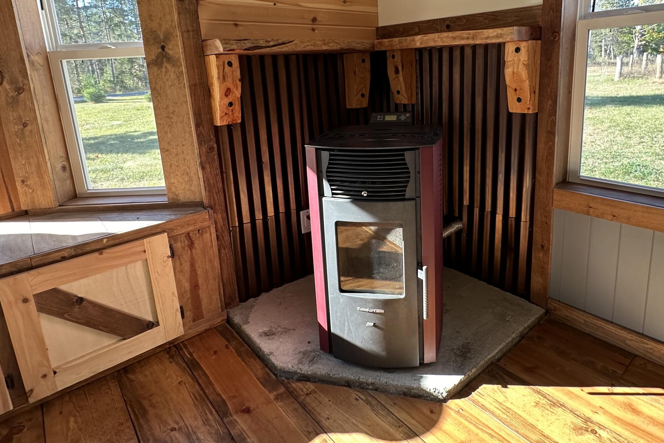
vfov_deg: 56.2
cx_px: 370
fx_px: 406
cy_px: 154
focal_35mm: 22
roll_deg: +2.9
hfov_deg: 78.3
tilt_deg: -12.5
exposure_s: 1/99
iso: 160
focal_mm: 2.22
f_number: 2.2
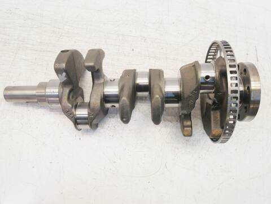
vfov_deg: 46.8
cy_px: 102
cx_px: 136
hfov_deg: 60.0
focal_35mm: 30
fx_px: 235
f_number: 3.7
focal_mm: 15
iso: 200
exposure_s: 1/60
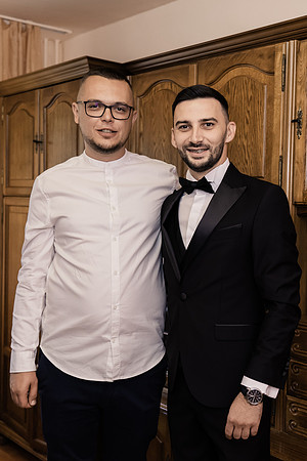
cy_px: 230
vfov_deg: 43.6
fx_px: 576
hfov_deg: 29.7
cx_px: 195
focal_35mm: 45
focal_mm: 30
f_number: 2.8
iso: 1000
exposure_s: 1/80
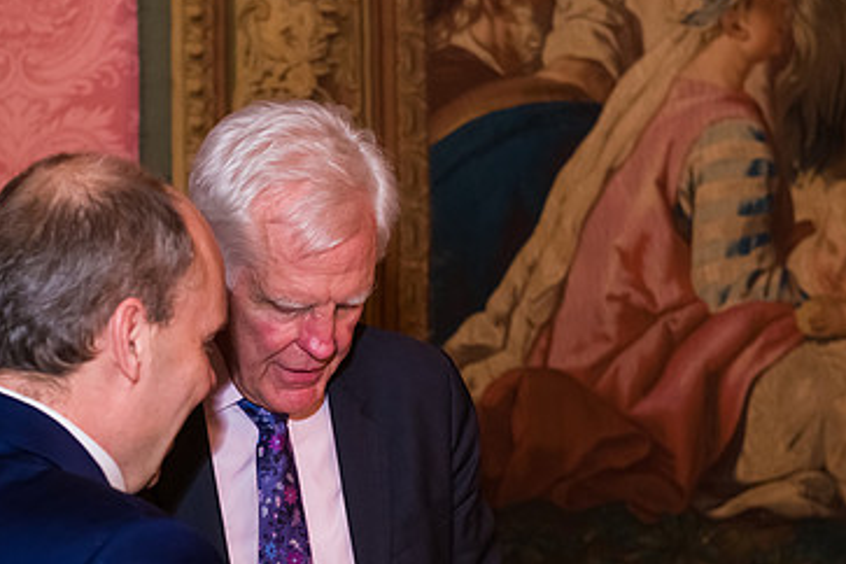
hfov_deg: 18.2
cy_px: 418
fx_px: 2632
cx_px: 350
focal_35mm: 112
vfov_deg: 12.2
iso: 3200
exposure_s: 1/80
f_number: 5
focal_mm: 70
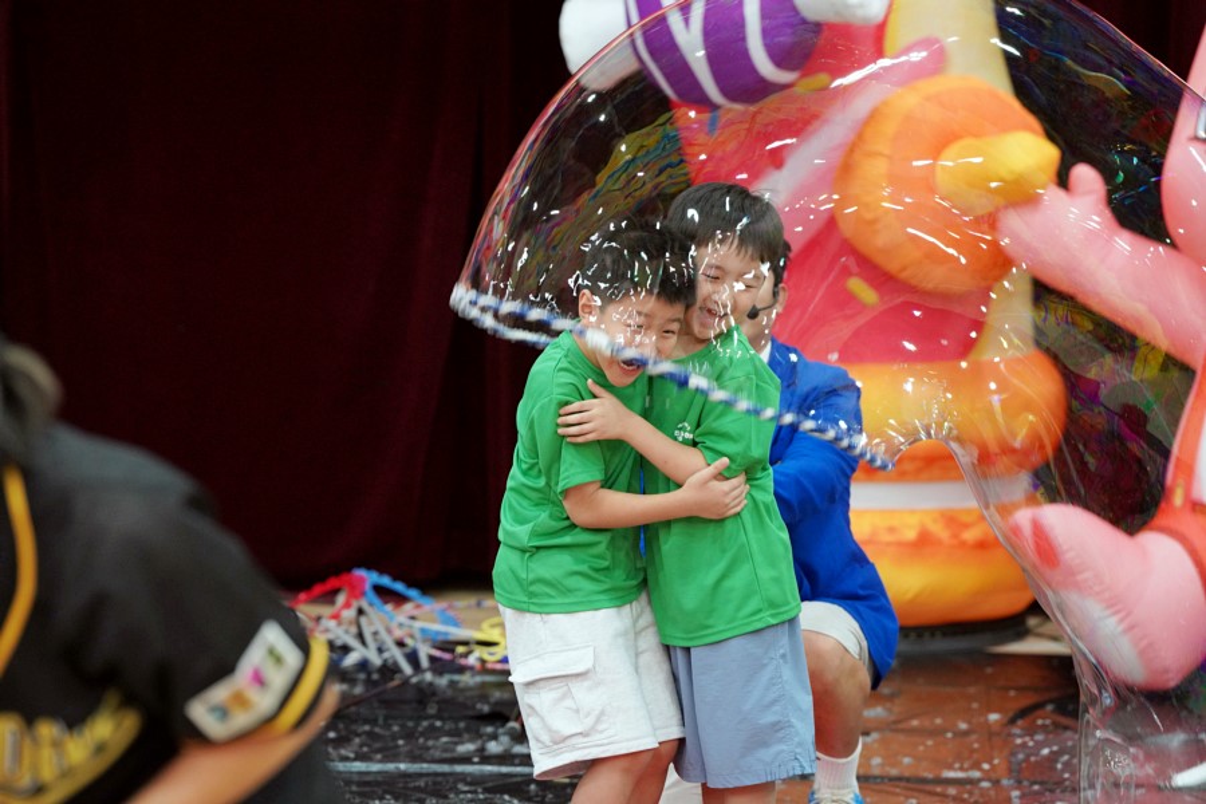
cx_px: 603
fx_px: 4623
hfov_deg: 14.9
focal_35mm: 138
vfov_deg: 9.9
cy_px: 402
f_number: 4
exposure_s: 1/160
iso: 3200
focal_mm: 138
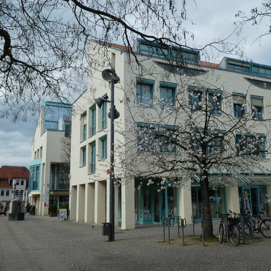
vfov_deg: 44.9
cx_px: 138
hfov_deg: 44.9
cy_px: 134
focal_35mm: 37
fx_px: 328
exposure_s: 1/800
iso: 80
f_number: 3.5
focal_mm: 5.4
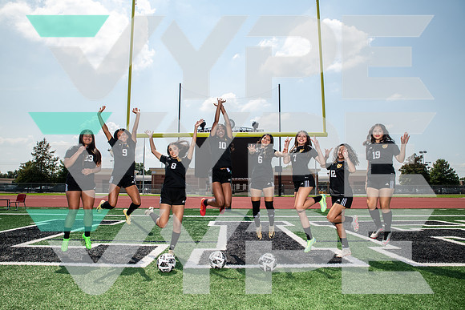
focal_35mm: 24
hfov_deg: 73.7
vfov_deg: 53.2
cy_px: 155
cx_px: 232
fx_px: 310
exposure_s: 1/320
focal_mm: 24
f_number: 7.1
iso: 100
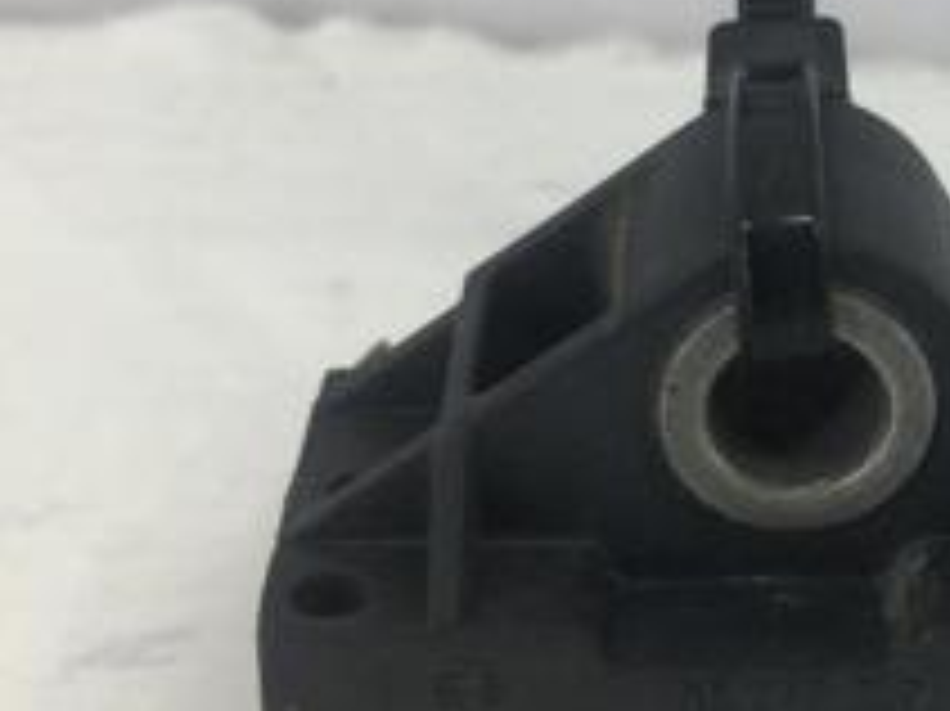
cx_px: 896
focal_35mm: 88
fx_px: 2414
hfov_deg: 21.6
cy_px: 144
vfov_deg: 16.6
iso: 40
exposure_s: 1/100
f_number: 2.2
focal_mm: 4.15
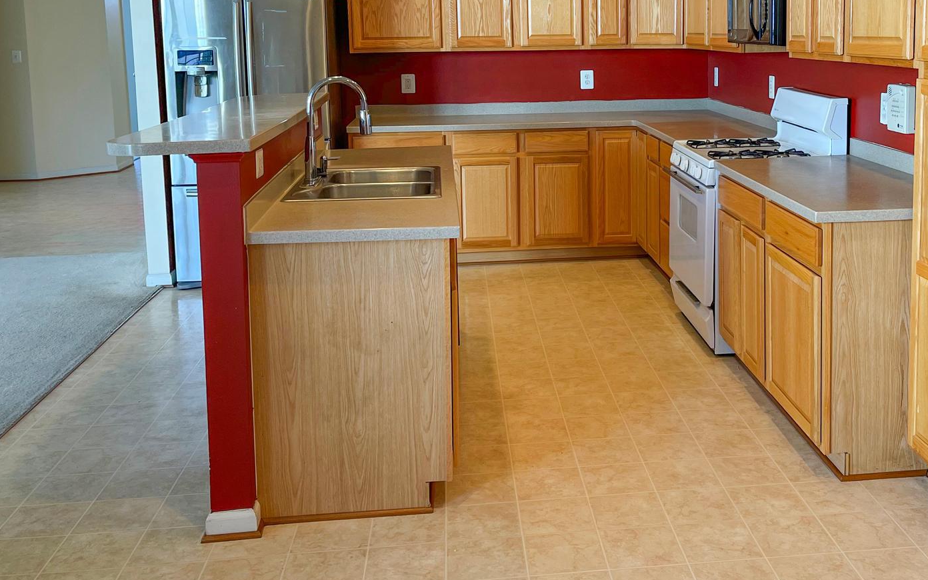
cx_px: 585
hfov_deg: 49.8
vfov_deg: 32.2
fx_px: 986
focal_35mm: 39
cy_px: 146
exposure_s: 1/60
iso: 64
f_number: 1.6
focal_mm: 5.1
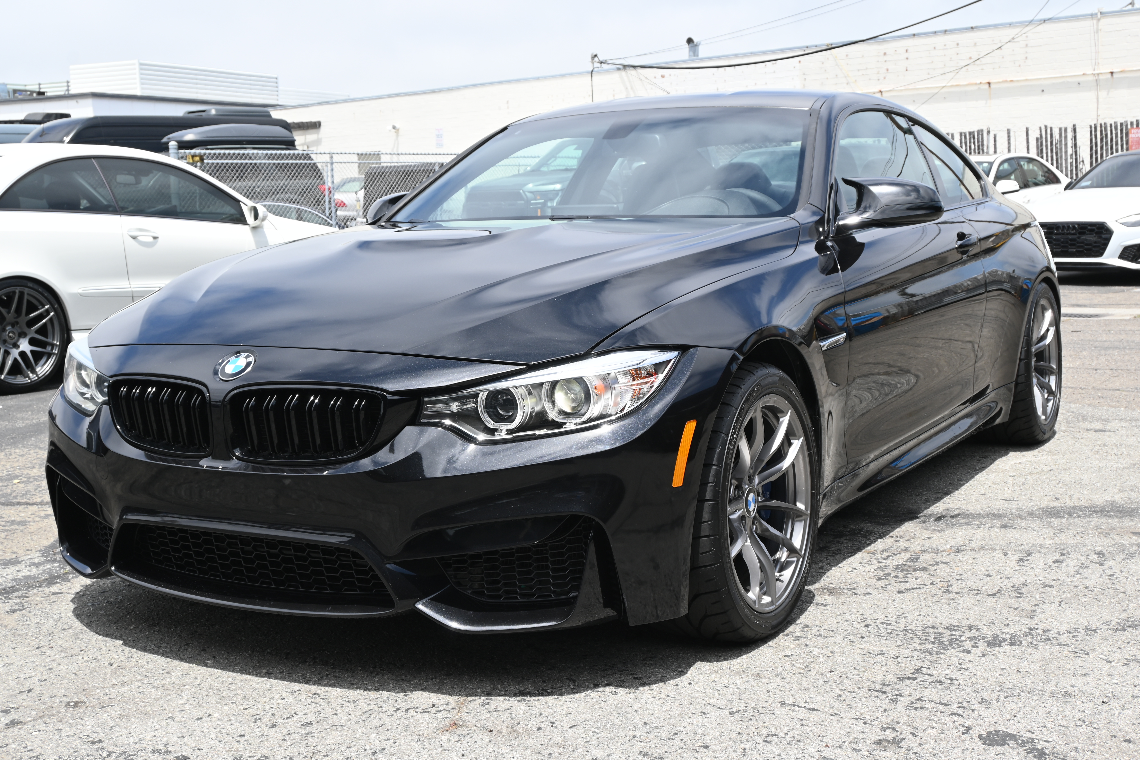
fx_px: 1425
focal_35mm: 45
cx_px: 570
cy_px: 380
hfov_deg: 43.6
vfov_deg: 29.9
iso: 100
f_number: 9
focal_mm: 30
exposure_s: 1/200
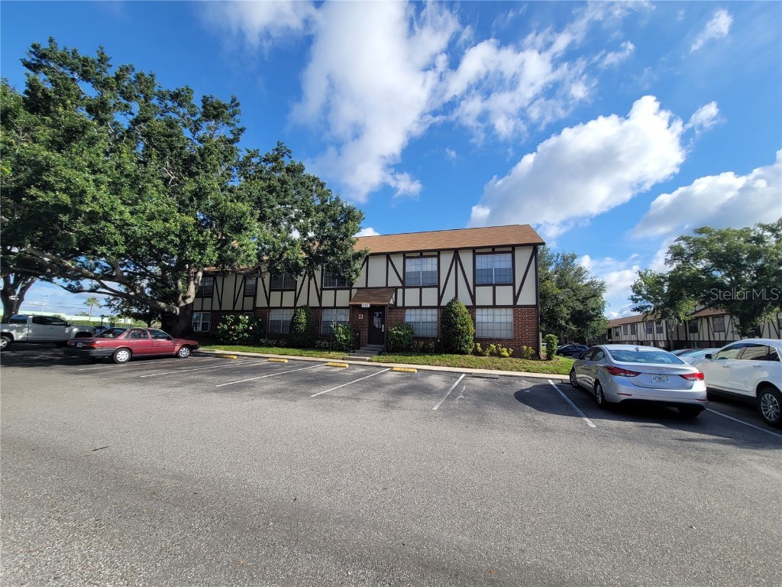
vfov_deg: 89.9
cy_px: 294
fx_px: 294
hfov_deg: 106.2
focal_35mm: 13
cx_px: 391
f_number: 2.2
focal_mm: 2.2
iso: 64
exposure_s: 1/1493
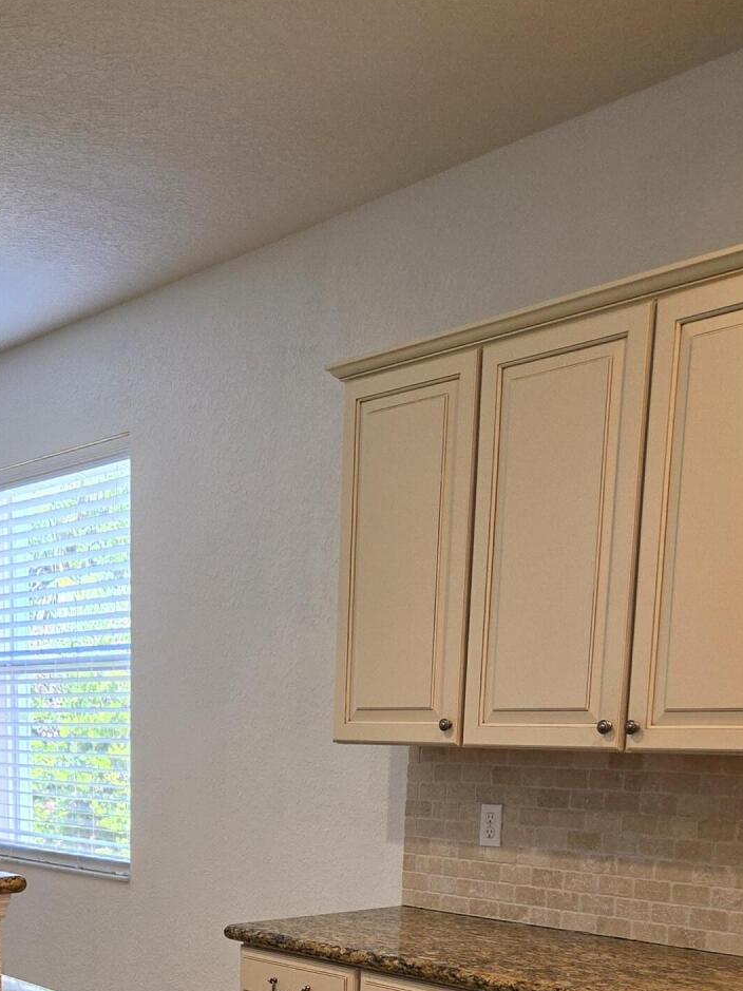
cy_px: 990
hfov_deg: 28.8
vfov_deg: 35.3
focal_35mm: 49
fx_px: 1403
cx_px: 109
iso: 125
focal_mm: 5.4
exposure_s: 1/120
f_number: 1.8
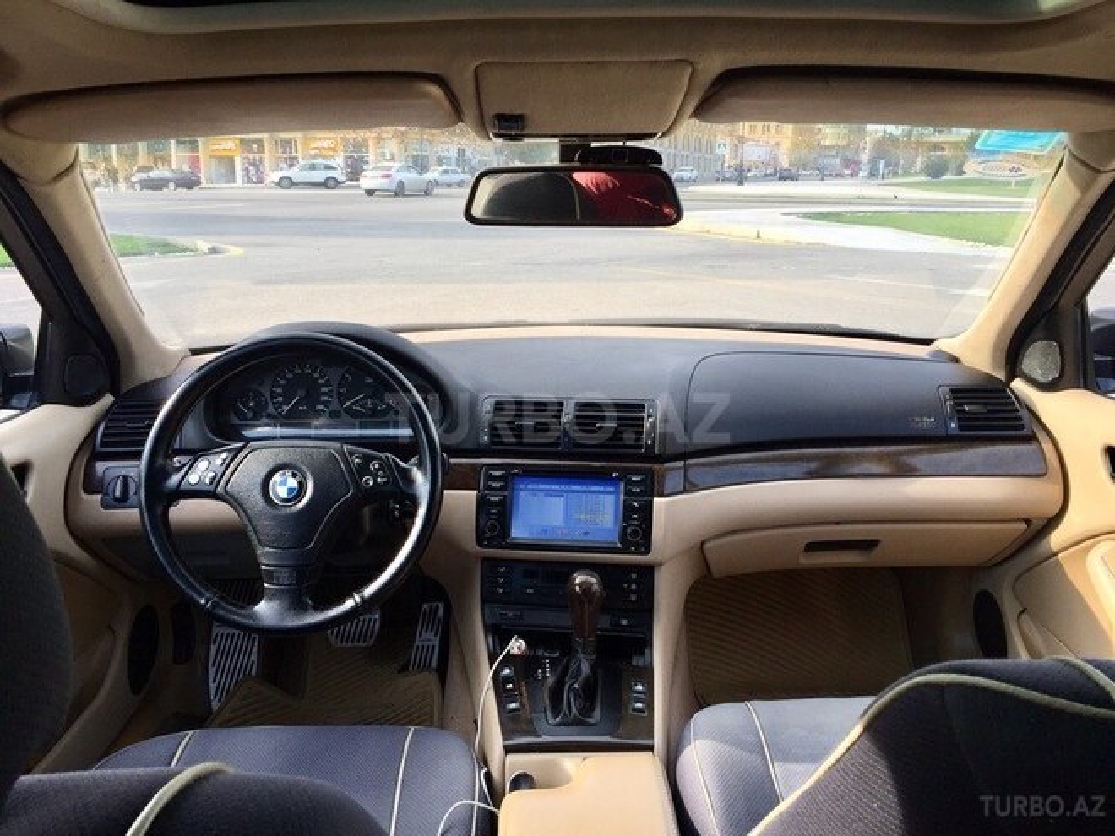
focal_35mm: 29
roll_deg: -2.2
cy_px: 418
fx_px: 934
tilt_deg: -12.0
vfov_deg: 48.2
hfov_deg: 61.7
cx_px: 558
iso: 32
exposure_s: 1/408
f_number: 2.2
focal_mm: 4.15
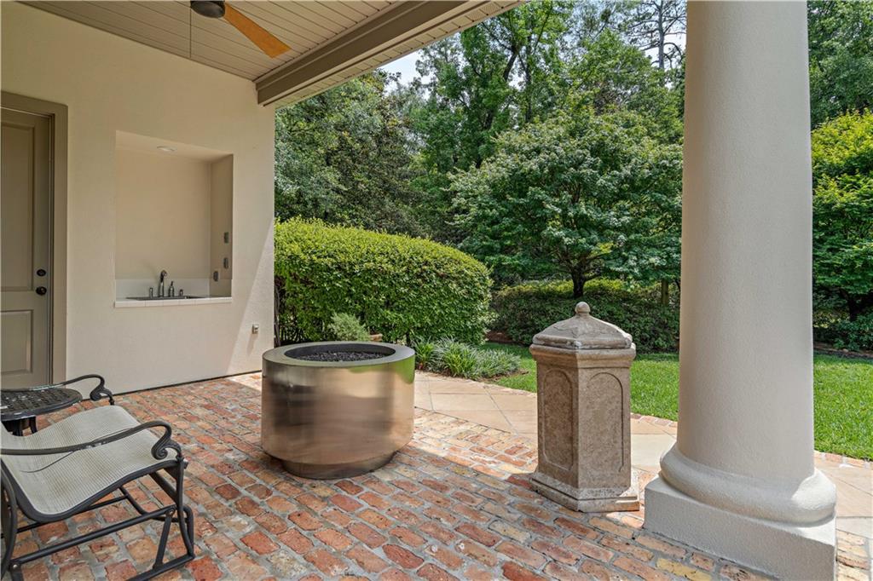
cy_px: 290
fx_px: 412
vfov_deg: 70.4
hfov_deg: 93.3
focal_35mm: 17
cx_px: 436
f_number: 5.6
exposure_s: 1/200
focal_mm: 17
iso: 320
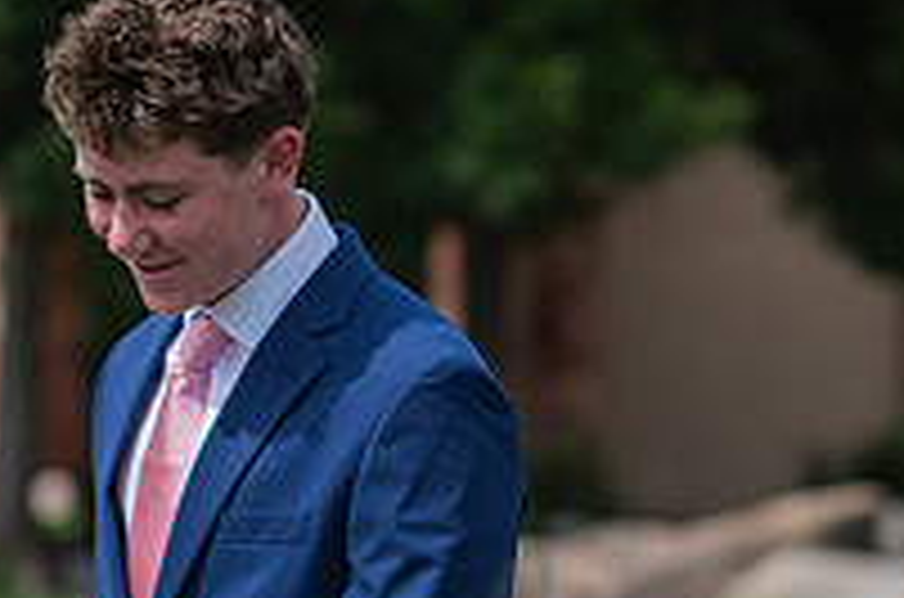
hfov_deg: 8.3
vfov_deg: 5.5
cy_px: 742
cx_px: 297
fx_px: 6238
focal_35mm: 249
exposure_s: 1/2500
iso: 125
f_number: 2.8
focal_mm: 85
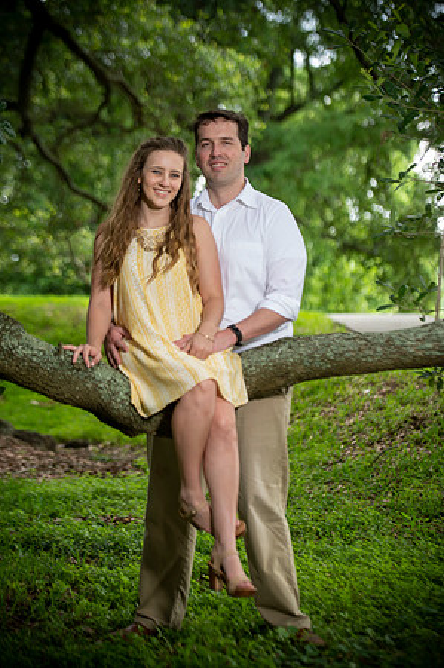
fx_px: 1817
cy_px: 334
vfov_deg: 20.8
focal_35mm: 98
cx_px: 222
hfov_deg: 13.9
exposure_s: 1/100
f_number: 2.8
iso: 125
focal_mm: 98
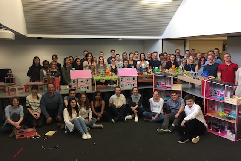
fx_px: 214
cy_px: 78
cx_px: 127
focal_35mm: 32
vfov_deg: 41.1
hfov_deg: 58.7
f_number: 2.2
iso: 100
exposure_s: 1/33
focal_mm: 4.15
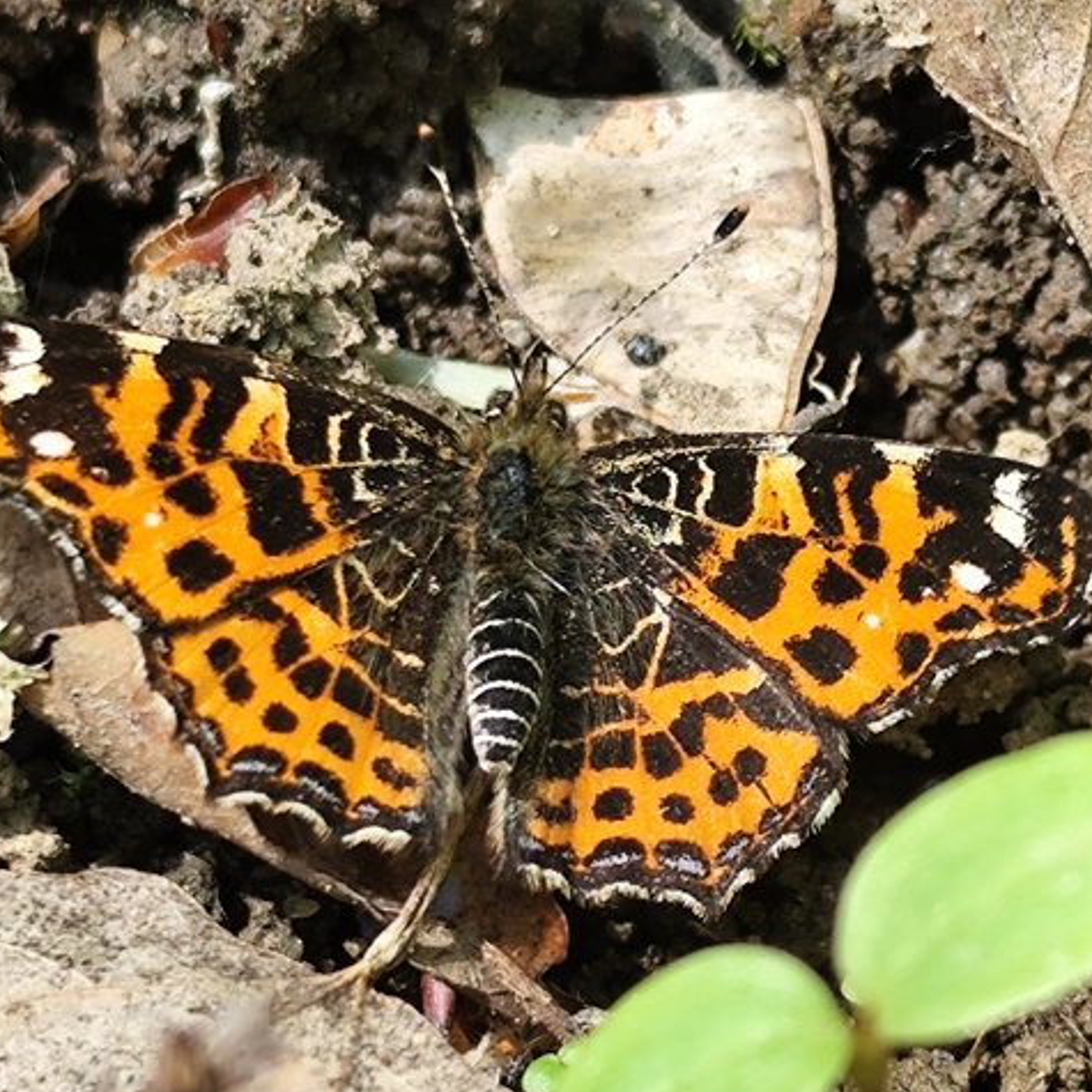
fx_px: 5818
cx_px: 563
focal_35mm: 163
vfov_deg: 10.7
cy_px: 549
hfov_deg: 10.7
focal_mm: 6.19
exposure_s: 1/144
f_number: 1.65
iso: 50
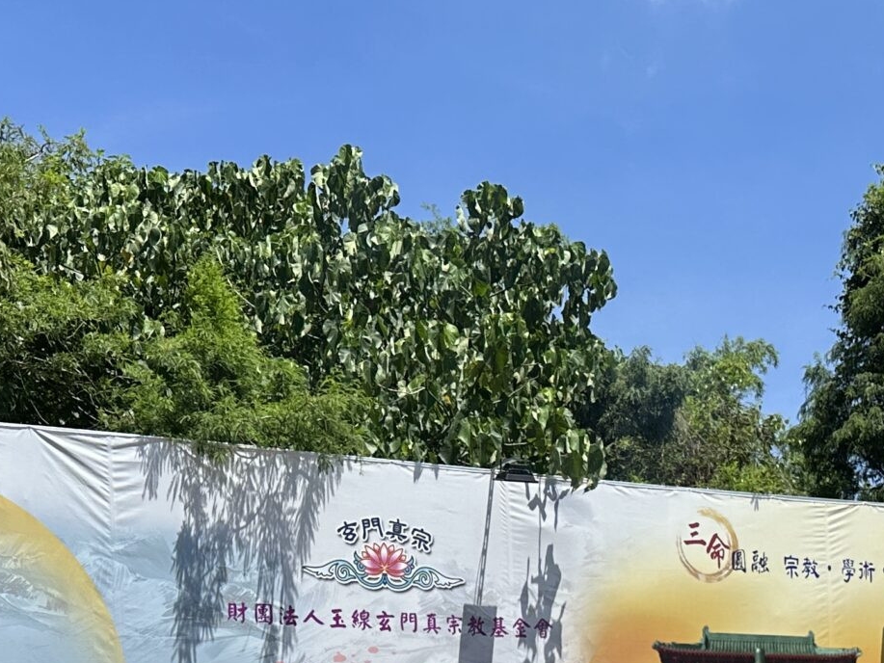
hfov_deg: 28.8
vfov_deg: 20.0
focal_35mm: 67
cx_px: 574
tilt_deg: +2.5
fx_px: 1711
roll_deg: +2.5
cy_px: 877
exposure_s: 1/3356
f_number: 1.78
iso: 80
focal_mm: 6.86
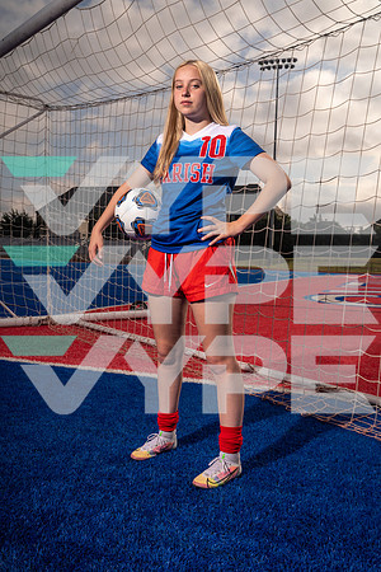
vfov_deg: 54.4
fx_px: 556
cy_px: 286
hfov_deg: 37.9
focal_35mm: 35
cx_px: 190
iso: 100
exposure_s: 1/250
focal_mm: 35
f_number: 8
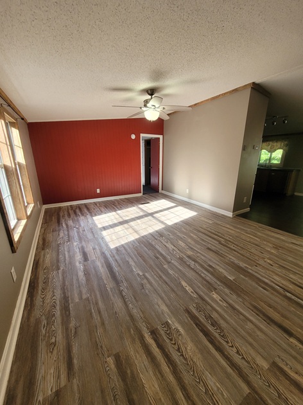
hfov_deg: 89.9
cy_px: 202
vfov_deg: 106.2
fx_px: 152
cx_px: 152
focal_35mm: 13
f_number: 2.2
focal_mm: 1.74
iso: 80
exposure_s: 1/120
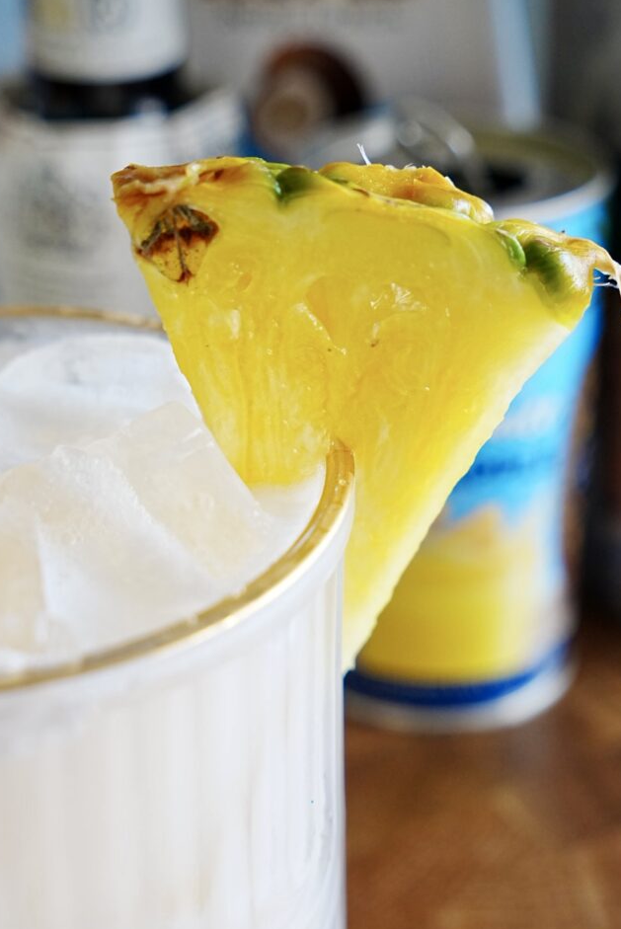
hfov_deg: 21.7
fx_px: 1622
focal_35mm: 63
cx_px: 293
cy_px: 485
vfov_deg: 32.0
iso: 800
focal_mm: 38.5
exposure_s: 1/100
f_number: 5
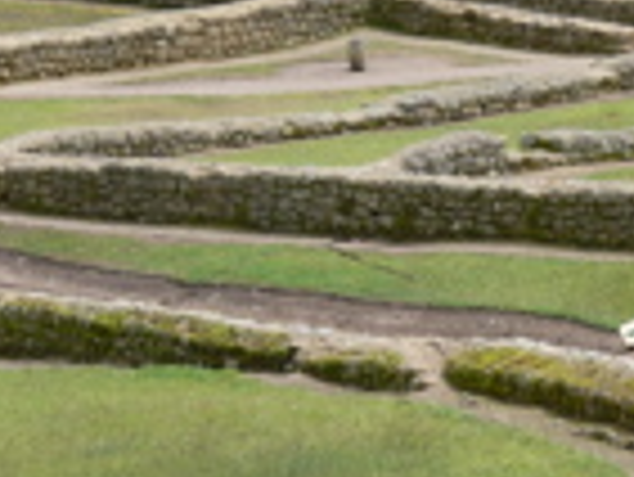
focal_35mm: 505
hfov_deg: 3.9
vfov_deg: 2.9
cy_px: 9
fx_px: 9257
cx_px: 441
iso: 80
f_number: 5.6
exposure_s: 1/200
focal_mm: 37.6
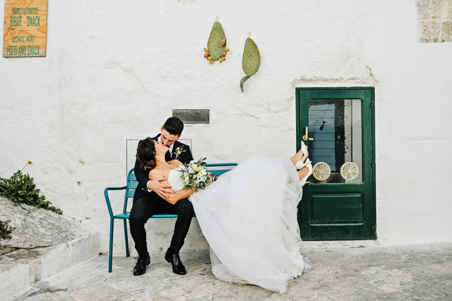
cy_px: 150
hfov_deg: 57.2
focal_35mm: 33
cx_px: 226
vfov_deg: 40.0
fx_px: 414
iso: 320
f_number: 5.6
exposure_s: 1/800
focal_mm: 33
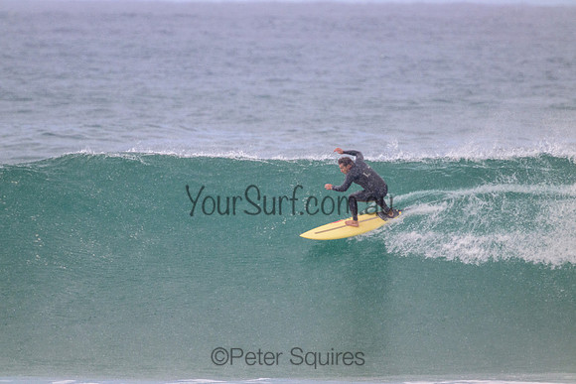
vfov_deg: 1.7
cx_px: 288
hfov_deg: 2.6
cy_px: 192
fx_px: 12802
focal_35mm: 800
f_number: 11
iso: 1800
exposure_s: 1/2000
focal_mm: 800
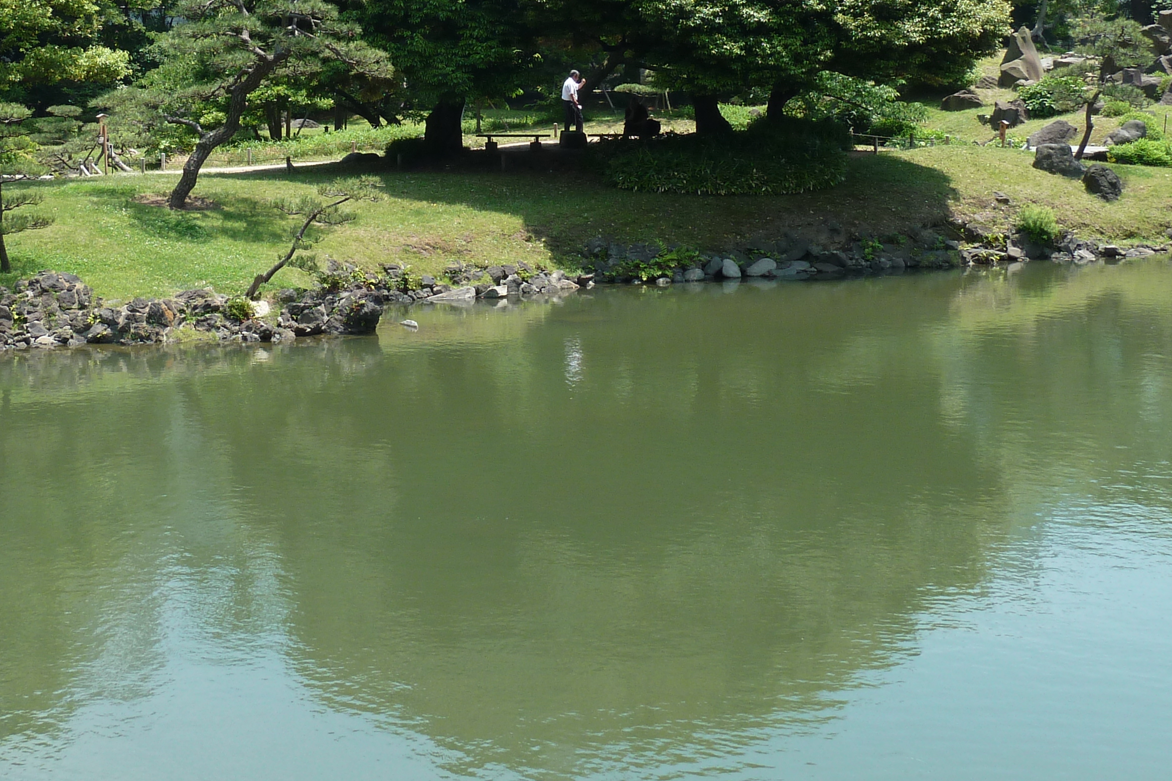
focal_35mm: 57
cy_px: 105
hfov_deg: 34.7
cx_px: 396
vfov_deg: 23.3
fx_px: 1855
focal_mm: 5.3
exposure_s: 1/250
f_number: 4
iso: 80
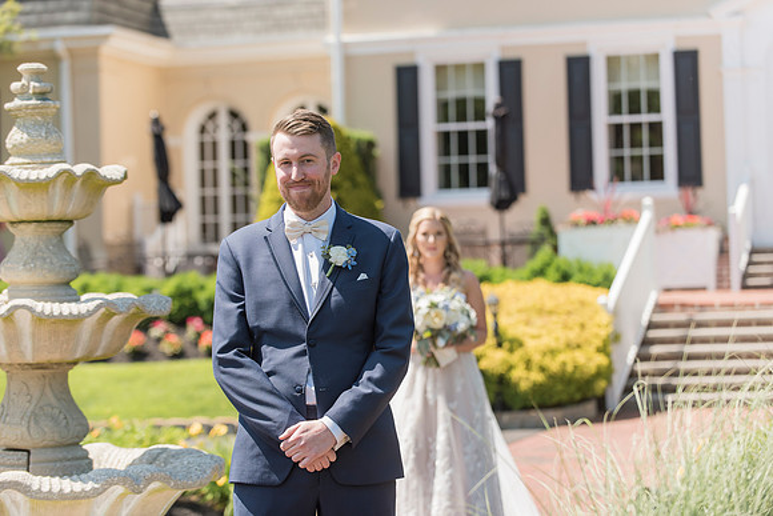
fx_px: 2255
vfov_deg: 13.0
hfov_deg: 19.5
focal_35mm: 105
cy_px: 258
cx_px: 386
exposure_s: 1/1250
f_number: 3.5
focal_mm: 105
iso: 200
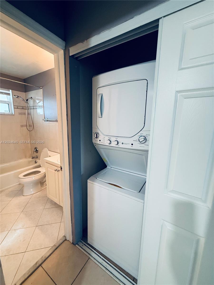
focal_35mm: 14
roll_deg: -1.9
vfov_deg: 102.1
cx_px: 107
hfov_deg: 85.7
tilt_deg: -10.3
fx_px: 115
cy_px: 142
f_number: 2.2
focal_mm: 2.22
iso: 400
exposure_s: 1/60
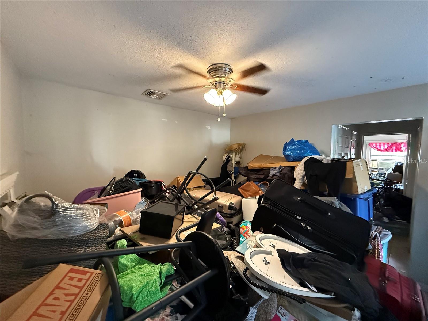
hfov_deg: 102.1
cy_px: 160
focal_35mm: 14
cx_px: 214
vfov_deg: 85.7
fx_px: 173
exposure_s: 1/60
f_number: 2.2
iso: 800
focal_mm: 2.22
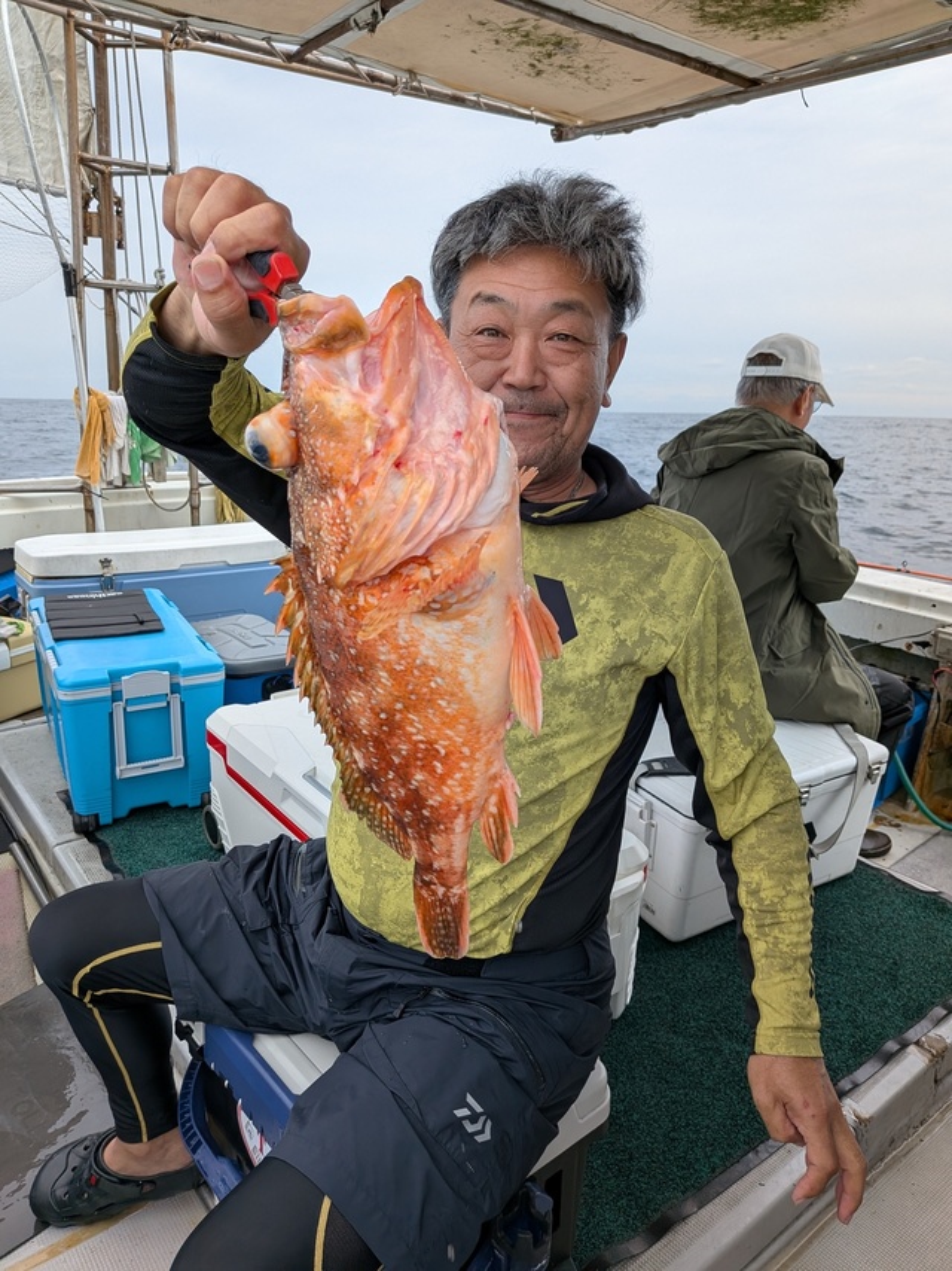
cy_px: 636
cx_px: 476
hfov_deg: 56.8
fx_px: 880
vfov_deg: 71.6
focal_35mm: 24
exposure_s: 1/184
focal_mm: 4.53
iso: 28
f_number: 1.7
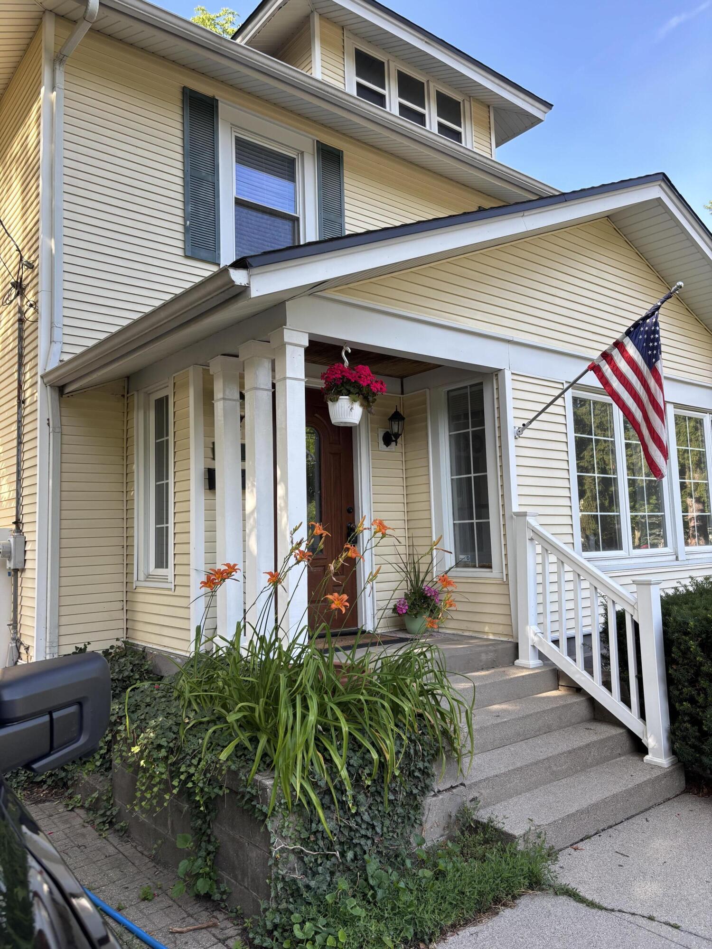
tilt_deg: +5.2
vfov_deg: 67.3
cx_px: 356
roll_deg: +1.5
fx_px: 713
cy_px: 474
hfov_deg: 53.1
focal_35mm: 26
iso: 50
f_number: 1.6
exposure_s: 1/399
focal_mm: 5.96
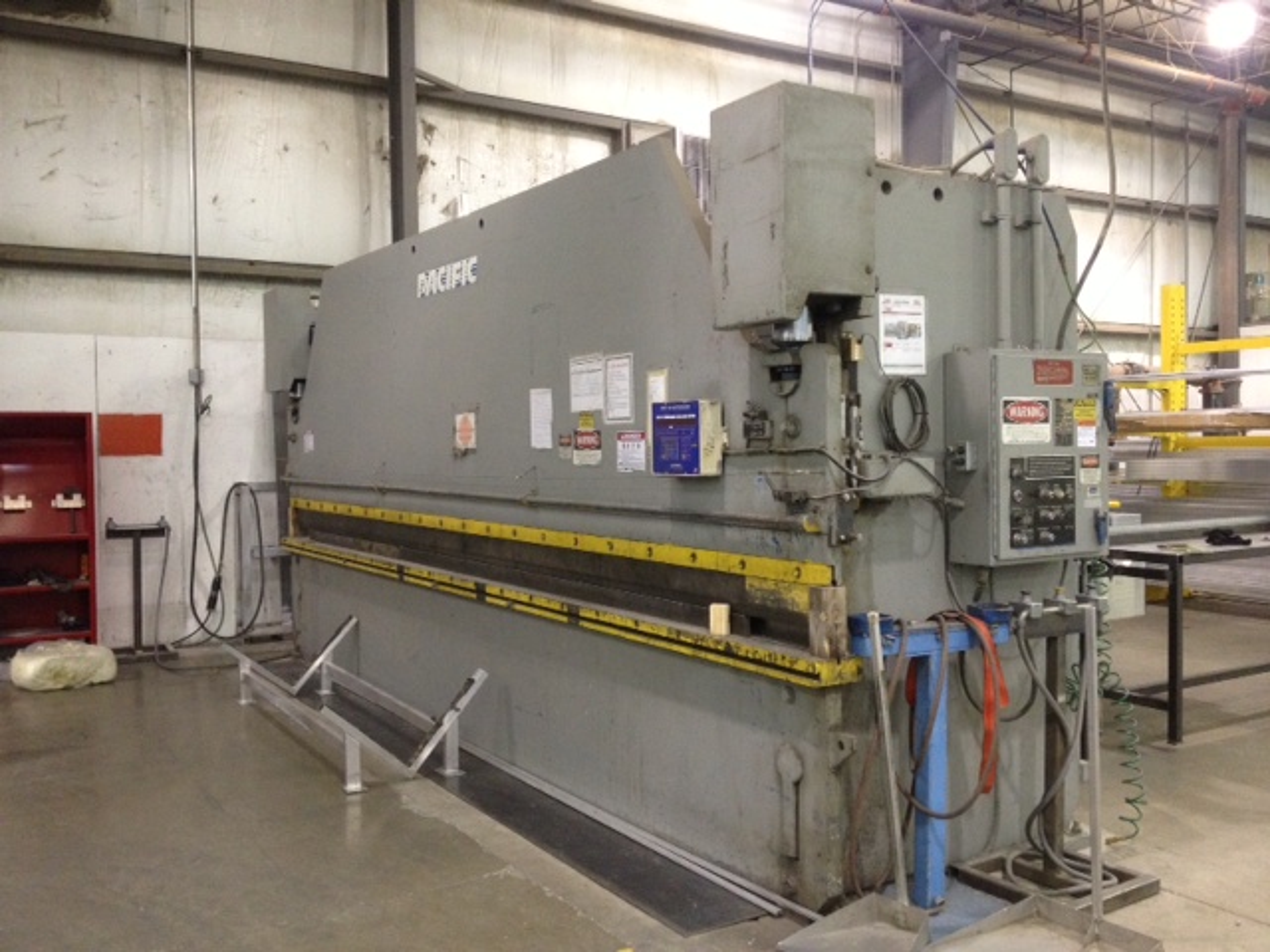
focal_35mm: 35
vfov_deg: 40.7
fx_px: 1284
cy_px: 476
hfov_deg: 52.6
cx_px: 635
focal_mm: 4.28
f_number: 2.4
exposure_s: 1/20
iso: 250
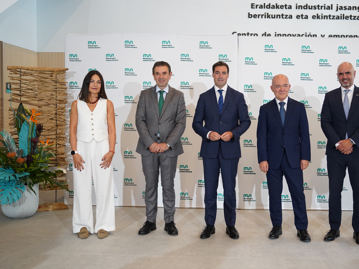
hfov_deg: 43.5
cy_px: 128
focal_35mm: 43
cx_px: 222
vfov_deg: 33.5
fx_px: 447
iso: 1600
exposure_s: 1/320
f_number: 2.8
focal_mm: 35.9
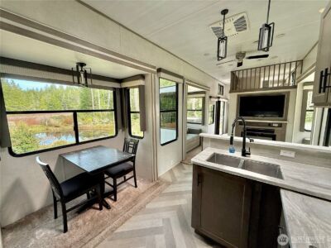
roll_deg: +0.9
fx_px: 134
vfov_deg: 85.7
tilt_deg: -6.9
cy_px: 124
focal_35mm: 14
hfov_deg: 102.1
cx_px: 166
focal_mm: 2.22
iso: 250
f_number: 2.2
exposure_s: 1/99
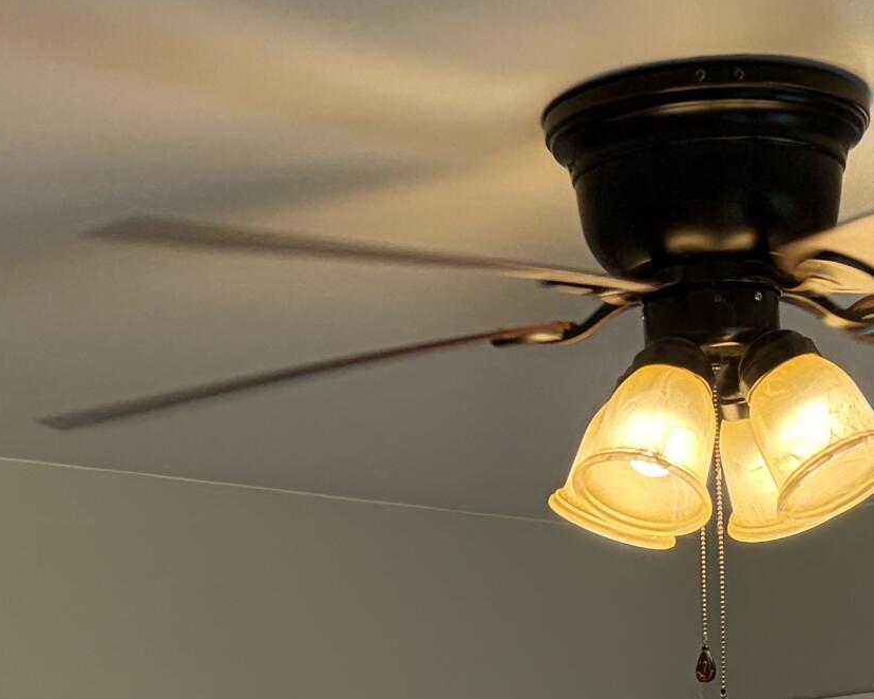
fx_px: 2379
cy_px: 1083
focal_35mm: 92
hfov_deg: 20.8
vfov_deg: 15.3
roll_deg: +3.6
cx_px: 547
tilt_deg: -4.4
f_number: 1.6
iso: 125
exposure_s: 1/132
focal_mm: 5.96
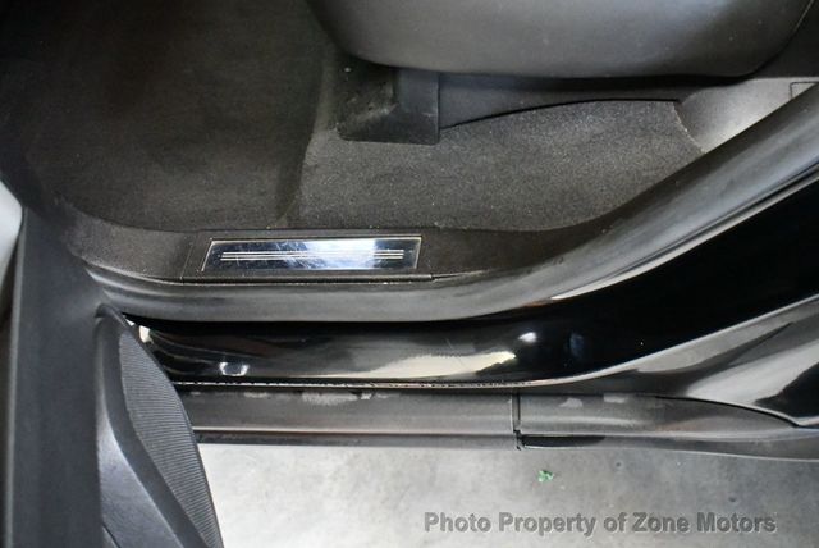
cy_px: 274
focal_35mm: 40
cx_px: 410
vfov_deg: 33.5
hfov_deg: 48.4
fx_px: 911
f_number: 3.8
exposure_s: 1/60
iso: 11400
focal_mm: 20
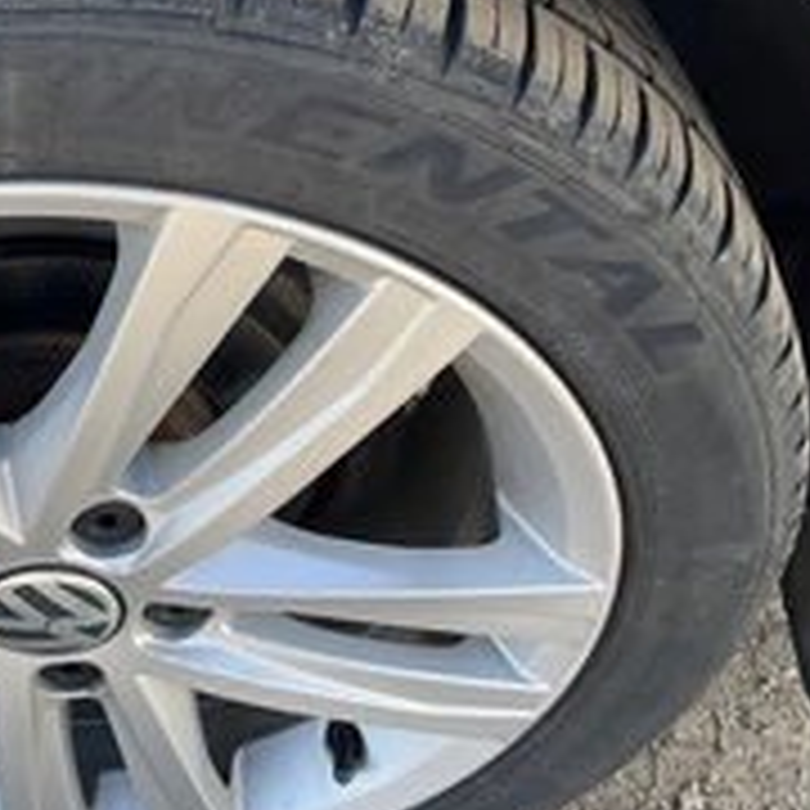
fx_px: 1509
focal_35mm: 57
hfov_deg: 29.1
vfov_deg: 30.0
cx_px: 117
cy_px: 360
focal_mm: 3
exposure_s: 1/204
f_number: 1.8
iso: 20
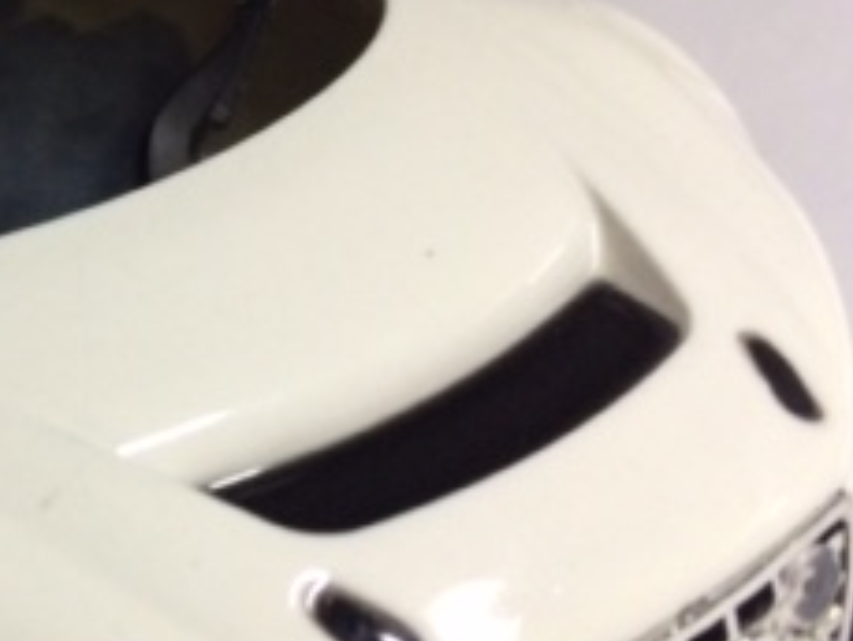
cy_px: 235
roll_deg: +4.5
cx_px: -220
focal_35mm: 81
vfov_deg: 18.2
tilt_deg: -32.6
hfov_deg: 22.0
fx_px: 1997
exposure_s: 1/33
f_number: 2.2
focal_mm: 4.15
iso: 125
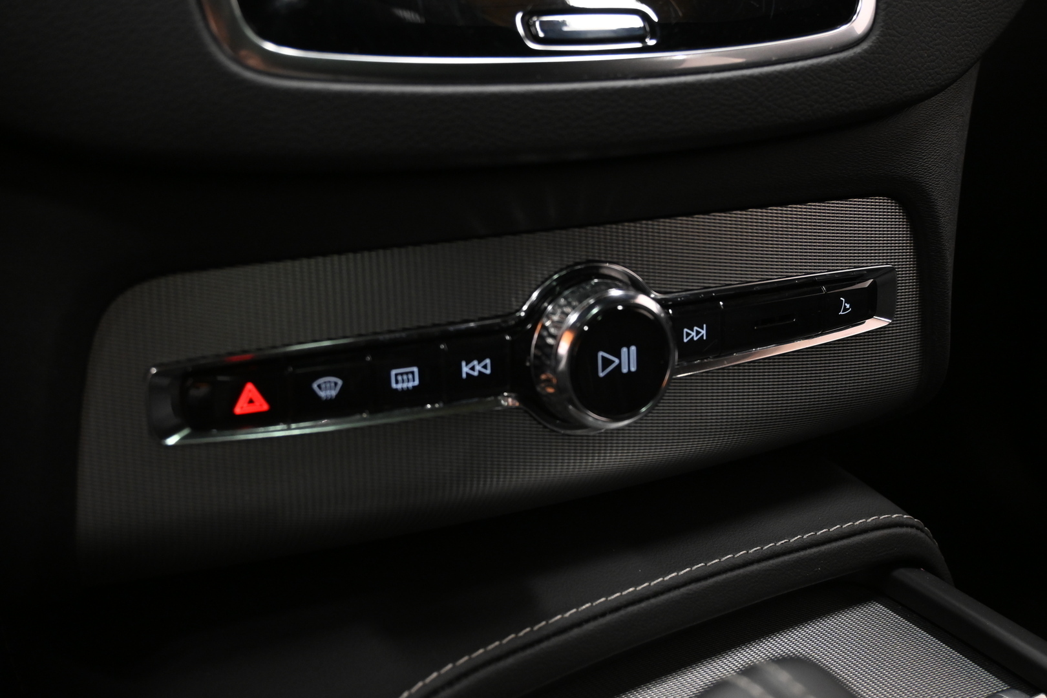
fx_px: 1200
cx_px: 524
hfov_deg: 47.2
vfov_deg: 32.4
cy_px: 349
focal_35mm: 41
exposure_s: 1/40
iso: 1600
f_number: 4.5
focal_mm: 27.5
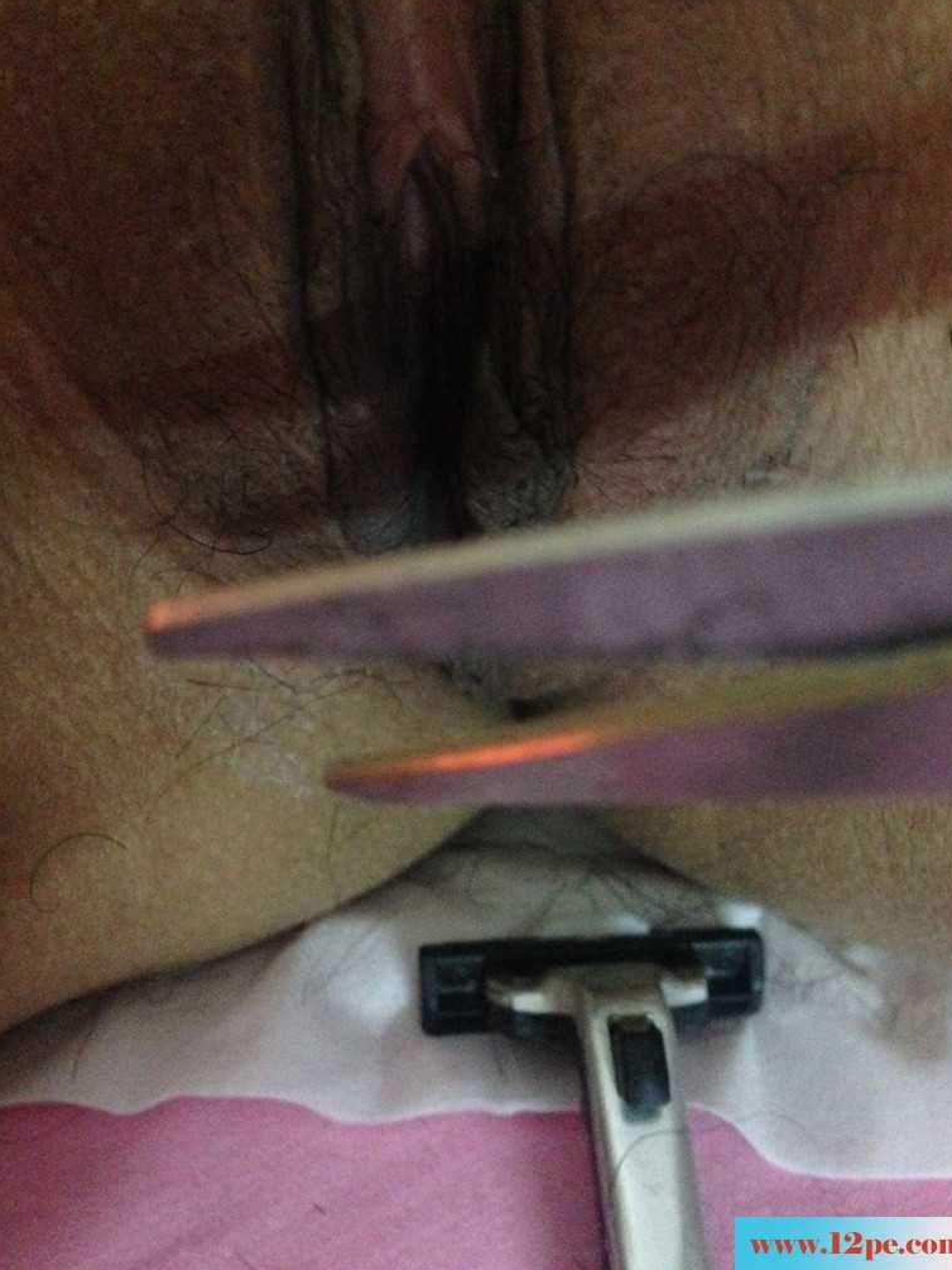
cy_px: 602
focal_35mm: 35
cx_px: 482
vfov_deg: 52.6
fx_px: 1283
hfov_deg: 40.7
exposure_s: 1/15
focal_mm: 4.12
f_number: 2.4
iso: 800
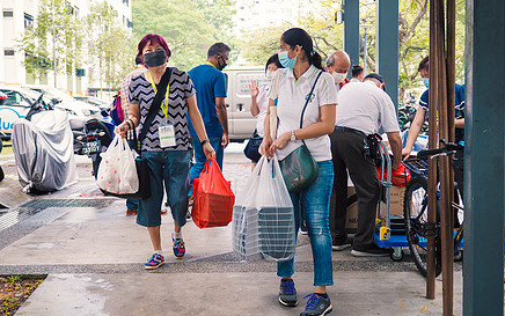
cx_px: 258
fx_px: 757
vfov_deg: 23.6
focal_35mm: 55
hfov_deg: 36.9
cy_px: 157
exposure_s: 1/320
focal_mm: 19
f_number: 1.7
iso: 200
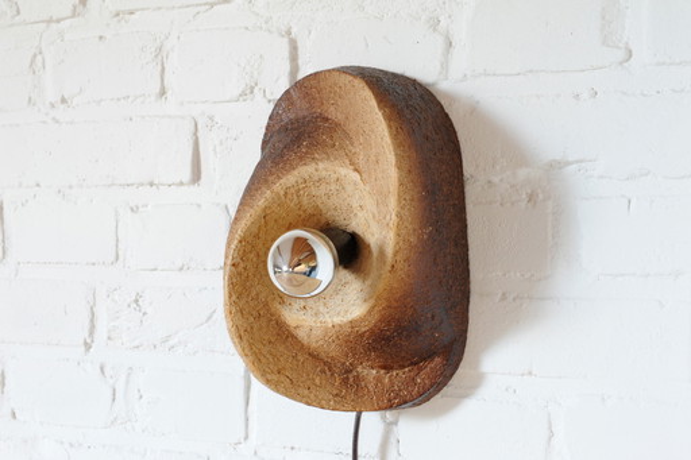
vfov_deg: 24.6
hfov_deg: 36.3
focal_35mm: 55
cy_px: 230
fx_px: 1055
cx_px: 346
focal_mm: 55
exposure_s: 1/2.5
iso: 1250
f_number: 10
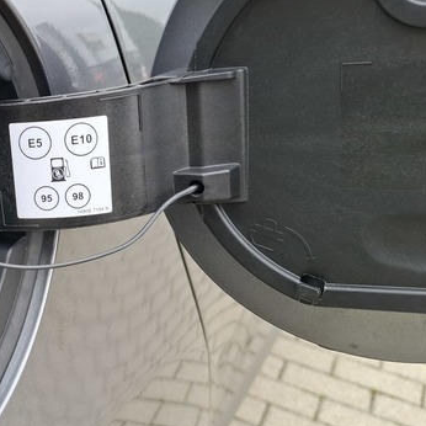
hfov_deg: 33.7
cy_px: 219
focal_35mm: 47
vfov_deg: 36.1
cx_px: 27
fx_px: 654
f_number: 1.8
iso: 50
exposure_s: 1/269
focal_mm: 5.54
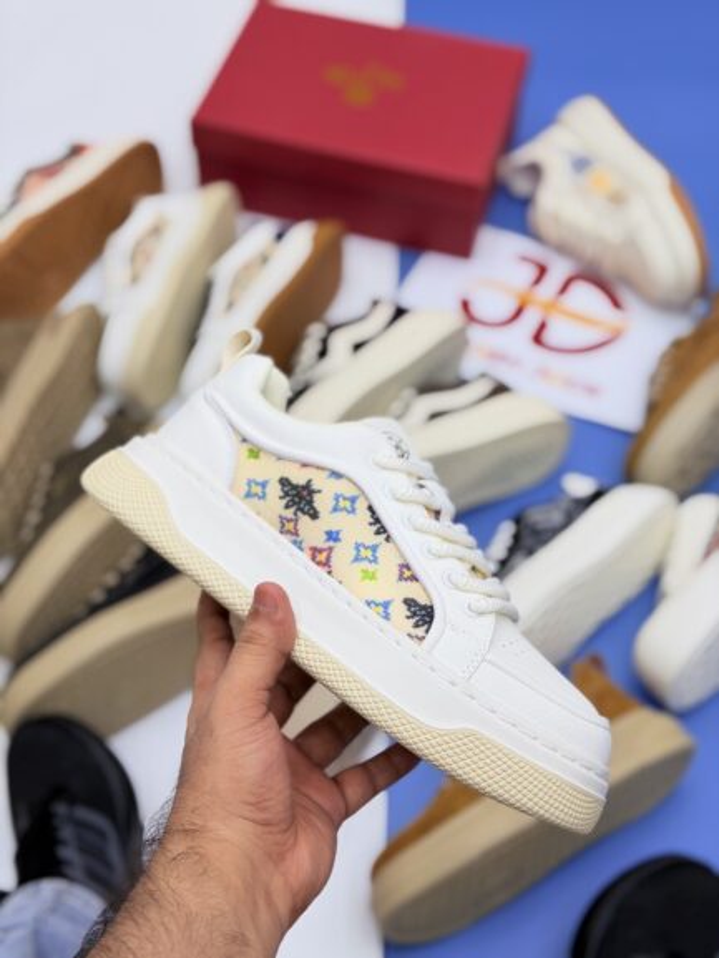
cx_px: 360
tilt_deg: -52.7
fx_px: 1329
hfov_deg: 30.3
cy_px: 479
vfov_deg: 39.6
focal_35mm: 48
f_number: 1.78
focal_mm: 6.76
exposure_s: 1/442
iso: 64
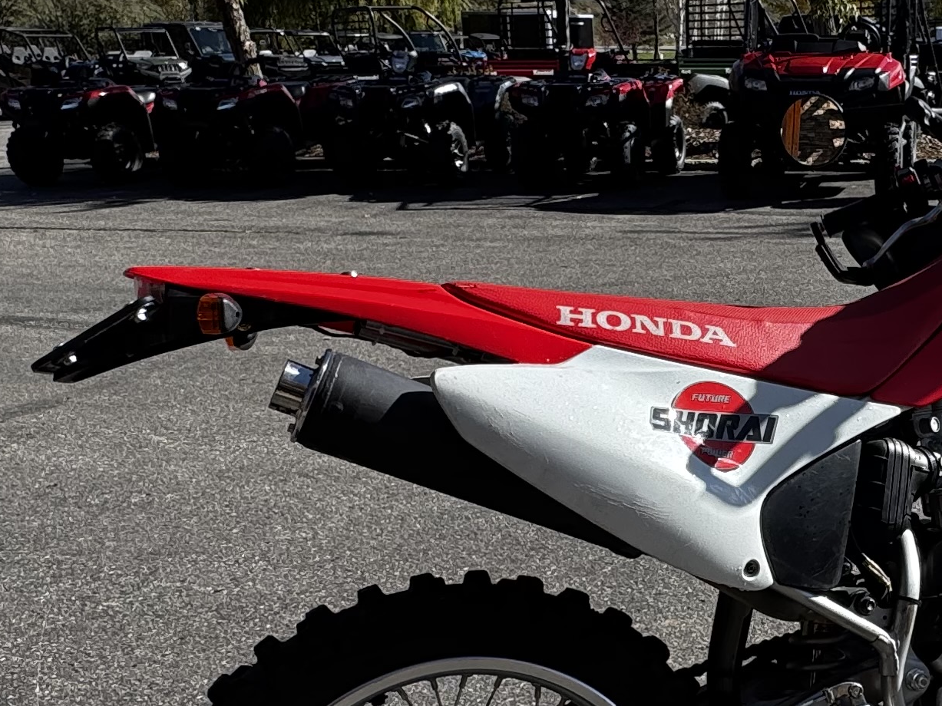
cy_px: 438
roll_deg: -0.3
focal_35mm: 46
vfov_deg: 31.4
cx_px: 813
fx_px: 1252
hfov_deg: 38.9
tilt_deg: -16.3
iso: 40
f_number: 2.2
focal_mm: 2.22
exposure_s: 1/889
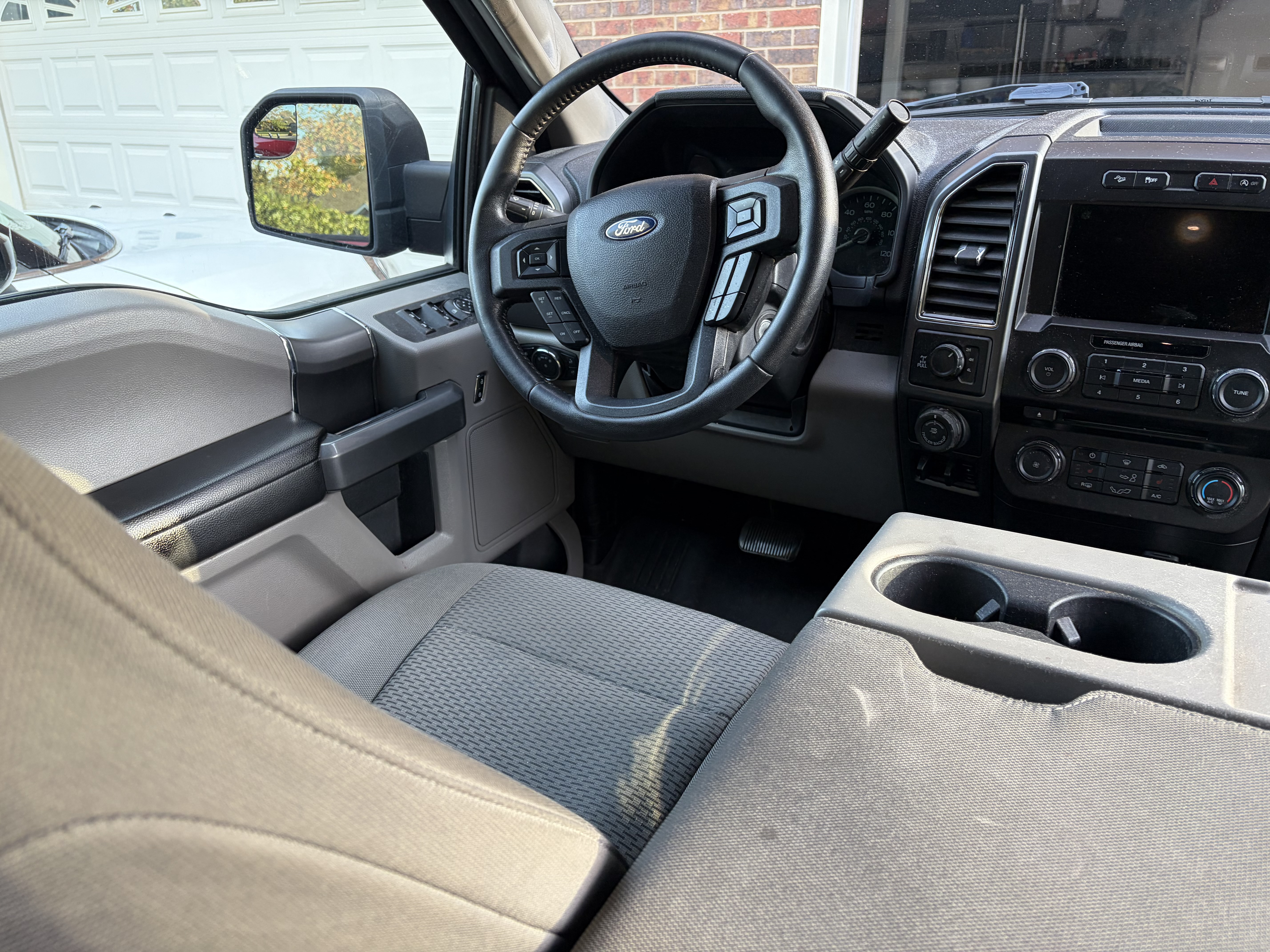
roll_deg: +0.2
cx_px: 635
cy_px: 476
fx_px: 954
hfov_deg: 67.3
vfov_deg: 53.1
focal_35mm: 26
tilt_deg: -20.7
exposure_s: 1/91
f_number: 1.6
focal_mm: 5.96
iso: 125
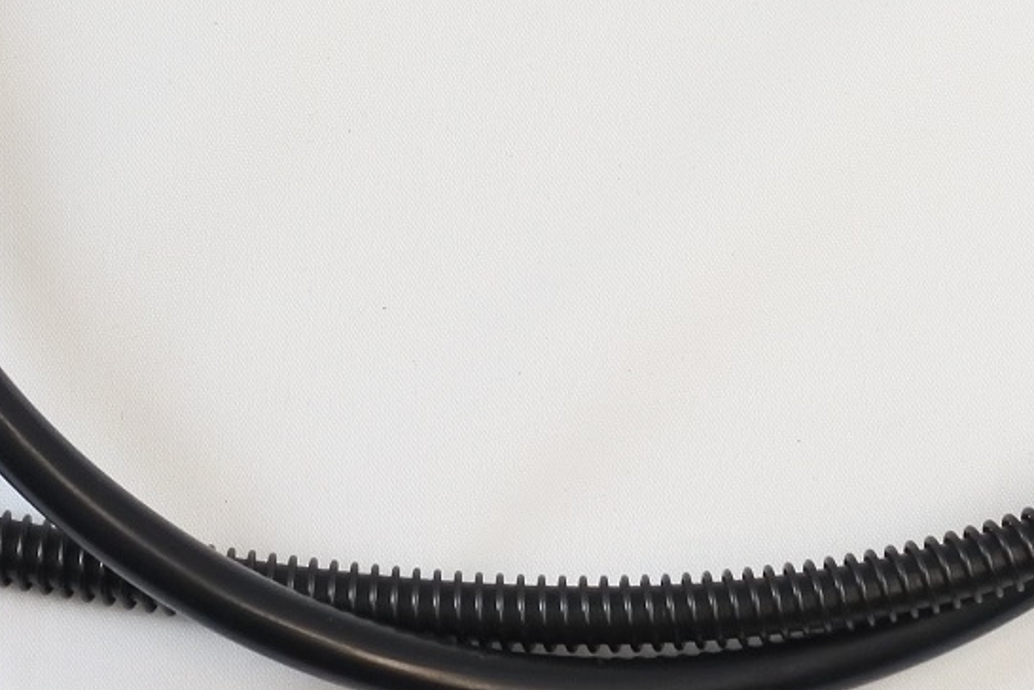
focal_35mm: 118
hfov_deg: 17.3
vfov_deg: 11.3
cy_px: -253
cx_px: 464
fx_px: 3389
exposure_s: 1/160
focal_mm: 12.8
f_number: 4
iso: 400
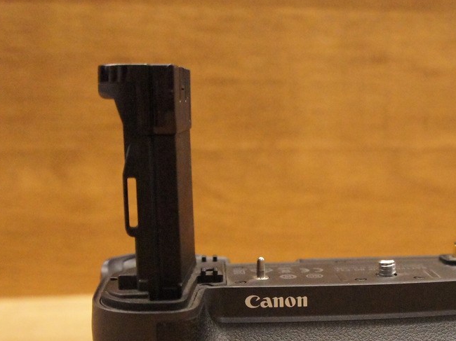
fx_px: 736
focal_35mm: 56
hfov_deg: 34.1
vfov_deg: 25.7
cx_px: 311
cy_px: 275
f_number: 4
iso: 6400
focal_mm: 21
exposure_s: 1/1250
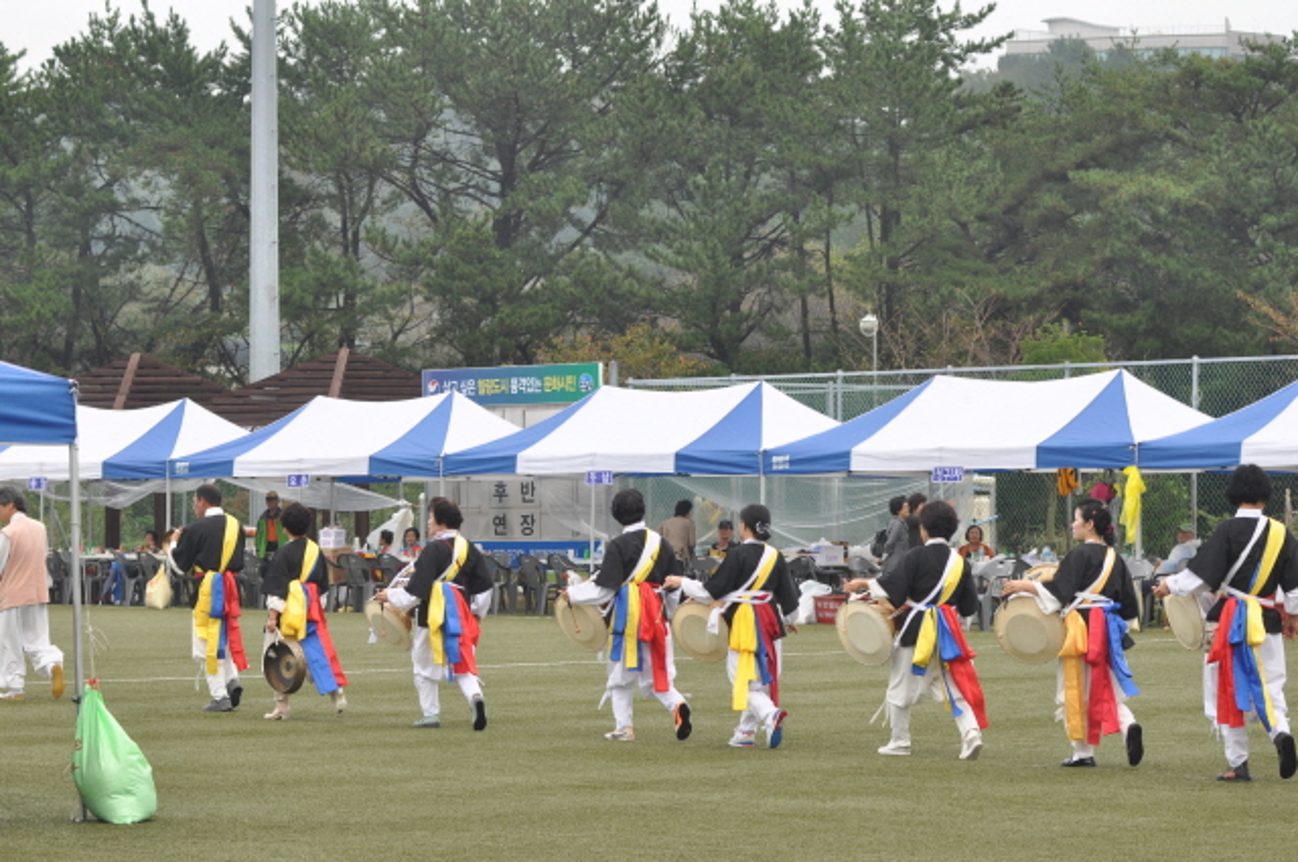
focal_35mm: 174
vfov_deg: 7.9
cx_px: 649
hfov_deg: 11.8
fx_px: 6266
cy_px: 431
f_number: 5.6
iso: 200
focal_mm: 116
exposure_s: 1/500
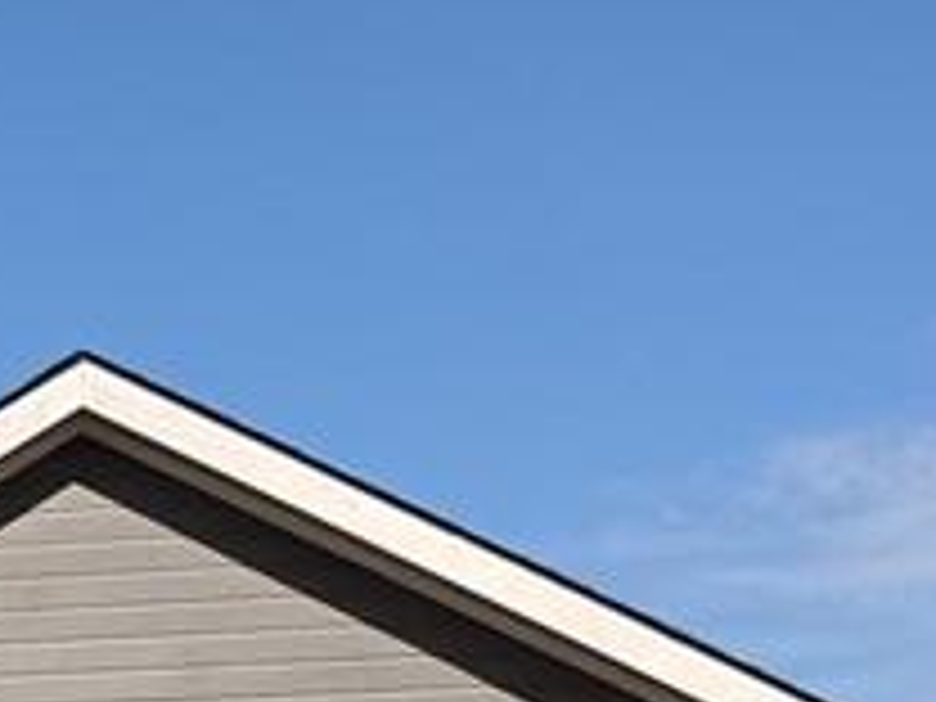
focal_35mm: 118
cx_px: -644
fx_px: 3191
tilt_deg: +4.4
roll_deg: +0.6
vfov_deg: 12.1
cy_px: 961
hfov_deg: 14.9
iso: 80
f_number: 1.78
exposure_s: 1/7353
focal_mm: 6.76
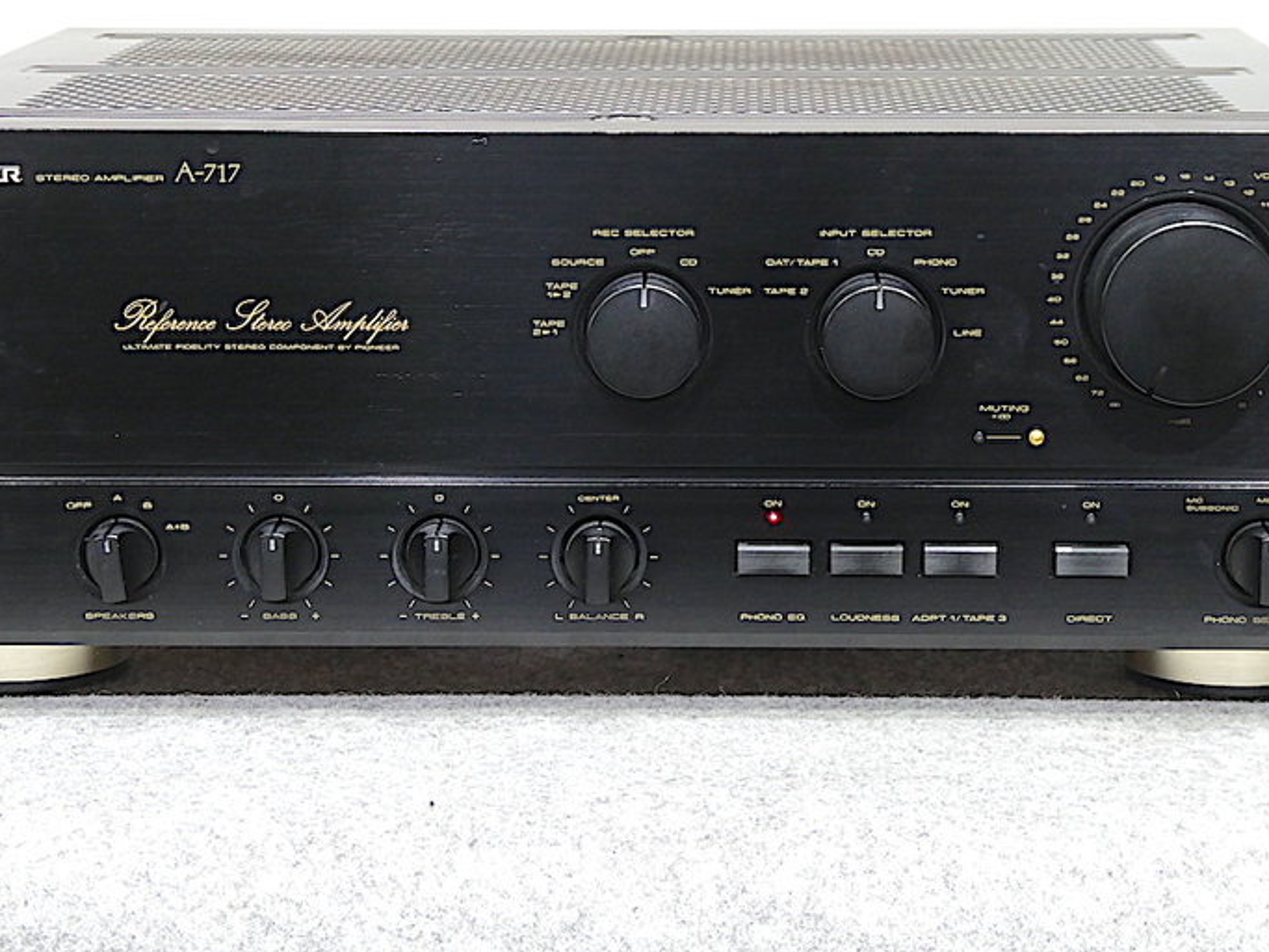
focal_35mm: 104
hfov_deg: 18.9
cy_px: 461
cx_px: 621
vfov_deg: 14.2
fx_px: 3812
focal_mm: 13.2
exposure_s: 1/5
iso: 200
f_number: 4.6
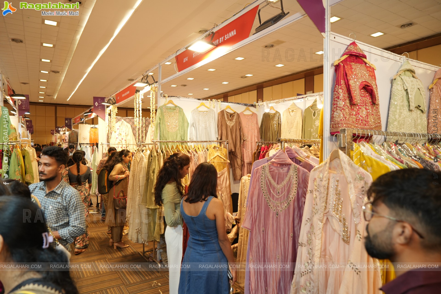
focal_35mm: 24
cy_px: 147
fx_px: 294
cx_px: 220
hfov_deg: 73.7
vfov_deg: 53.1
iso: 800
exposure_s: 1/160
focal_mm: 24
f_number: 5
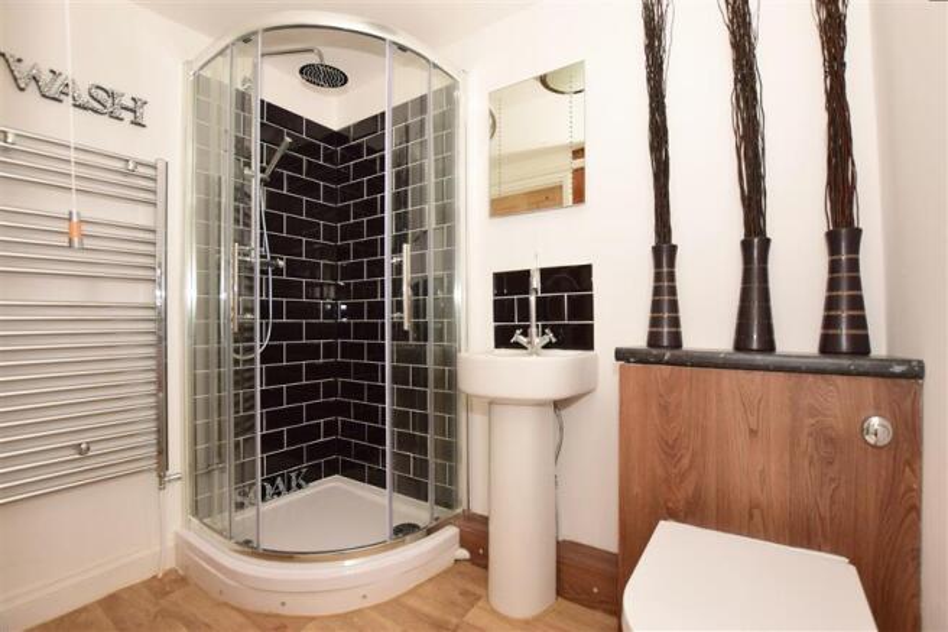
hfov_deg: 100.4
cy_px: 316
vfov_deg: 77.3
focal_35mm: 15
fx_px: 395
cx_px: 474
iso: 200
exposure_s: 1/60
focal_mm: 10
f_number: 5
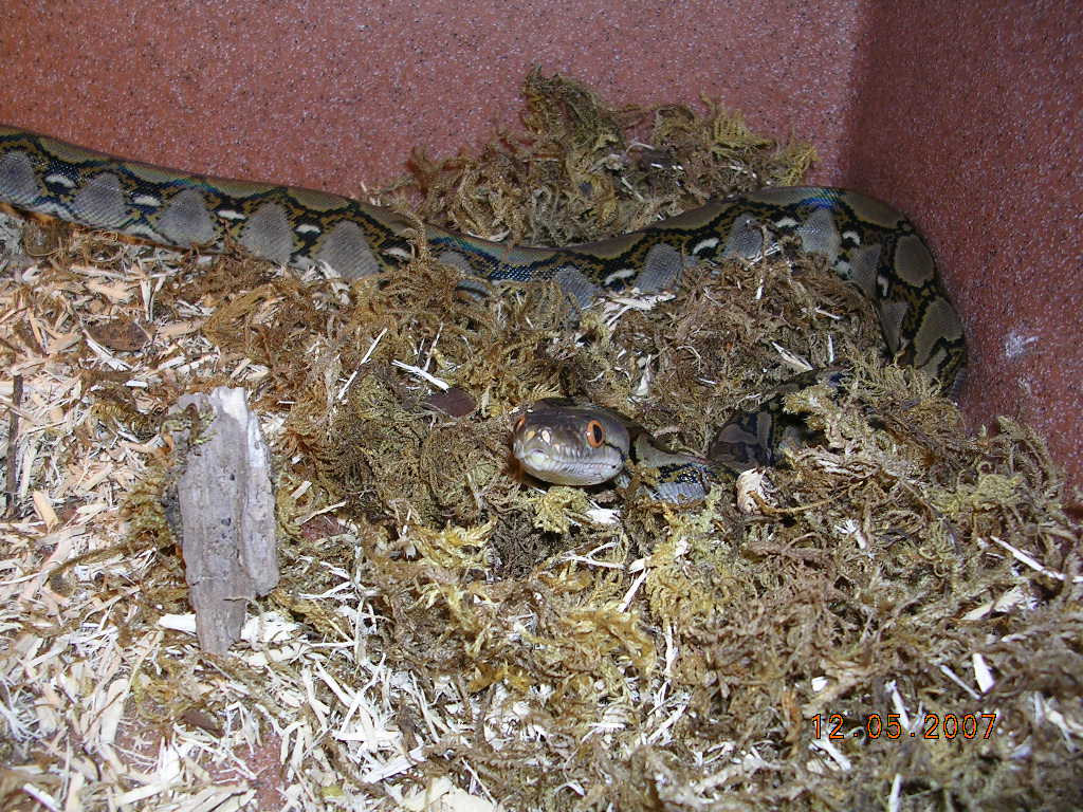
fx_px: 1189
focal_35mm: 38
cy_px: 406
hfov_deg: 49.0
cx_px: 542
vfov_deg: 37.7
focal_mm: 5.8
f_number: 2.8
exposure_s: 1/60.1
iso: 50
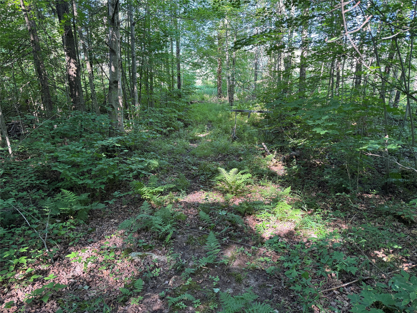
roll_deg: -0.6
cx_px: 208
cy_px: 156
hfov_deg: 71.6
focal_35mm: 24
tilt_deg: -16.6
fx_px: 289
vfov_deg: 56.8
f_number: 1.78
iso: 200
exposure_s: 1/101
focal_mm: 6.76
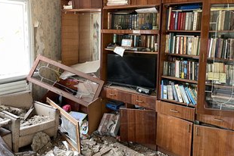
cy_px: 58
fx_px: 227
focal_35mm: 35
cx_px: 84
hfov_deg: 53.7
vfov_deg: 37.6
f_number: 1.6
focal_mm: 4.2
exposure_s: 1/77
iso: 125
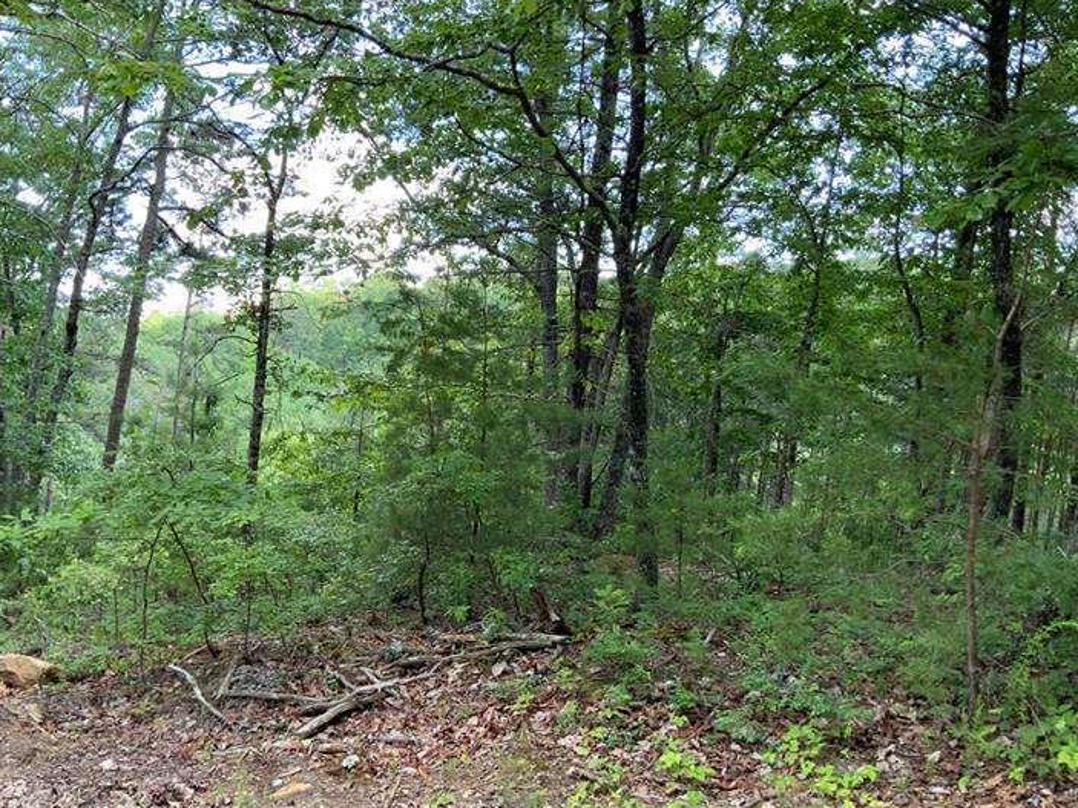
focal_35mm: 33
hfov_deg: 55.3
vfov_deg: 42.9
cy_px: 437
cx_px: 514
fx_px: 1027
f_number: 1.8
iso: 40
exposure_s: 1/122
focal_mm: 3
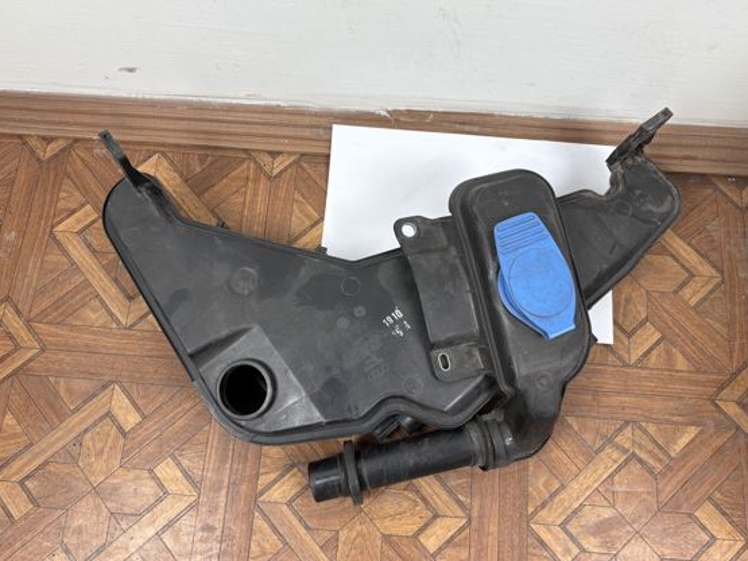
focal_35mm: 30
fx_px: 648
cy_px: 280
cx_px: 369
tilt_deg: -71.9
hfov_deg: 60.0
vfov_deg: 46.8
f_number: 1.6
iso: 32
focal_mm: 5.96
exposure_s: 1/122
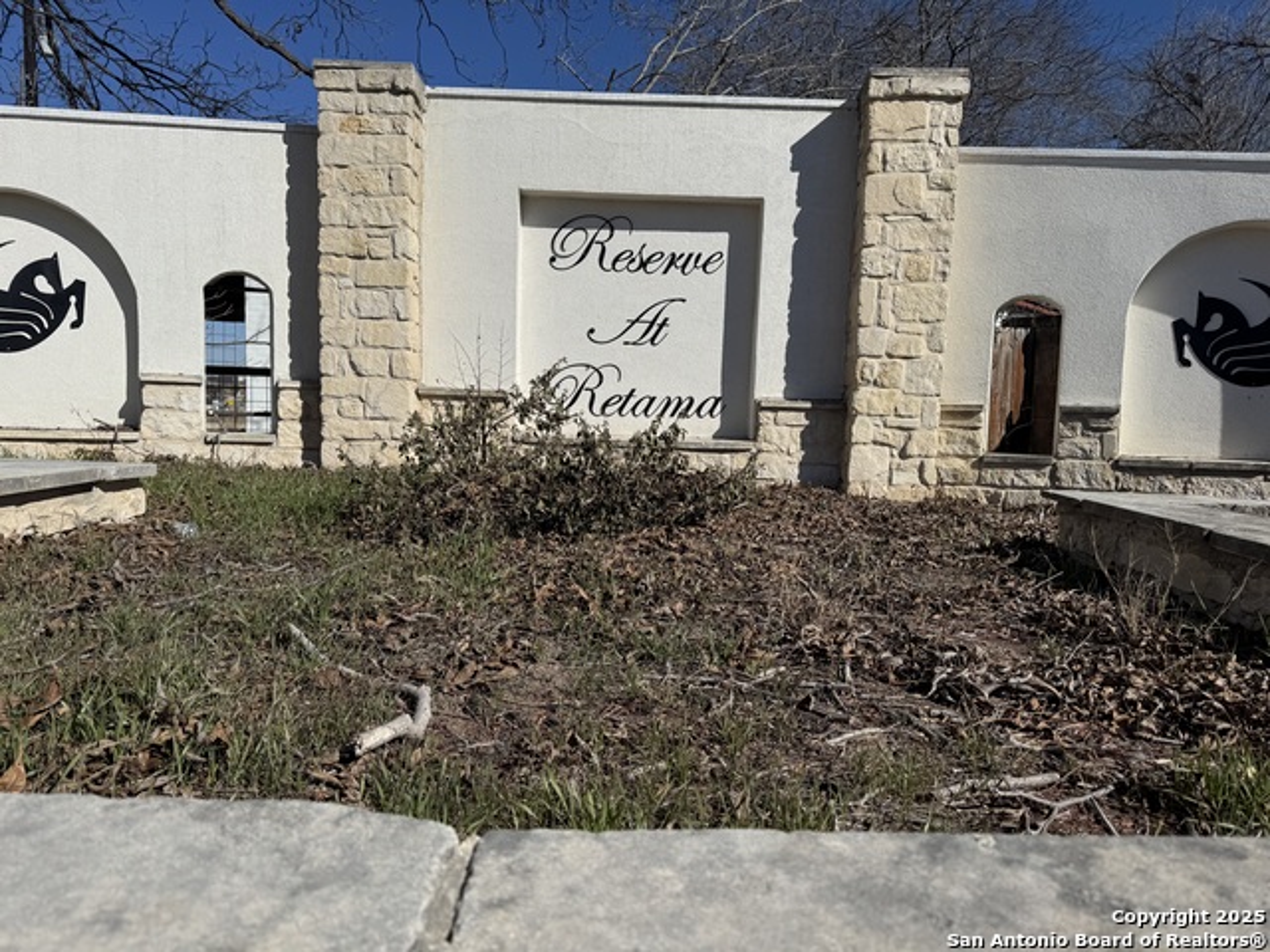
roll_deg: -1.6
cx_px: 635
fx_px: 881
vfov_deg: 56.8
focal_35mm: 24
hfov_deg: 71.6
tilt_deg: -5.0
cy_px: 476
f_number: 1.78
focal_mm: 6.76
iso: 80
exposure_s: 1/12346
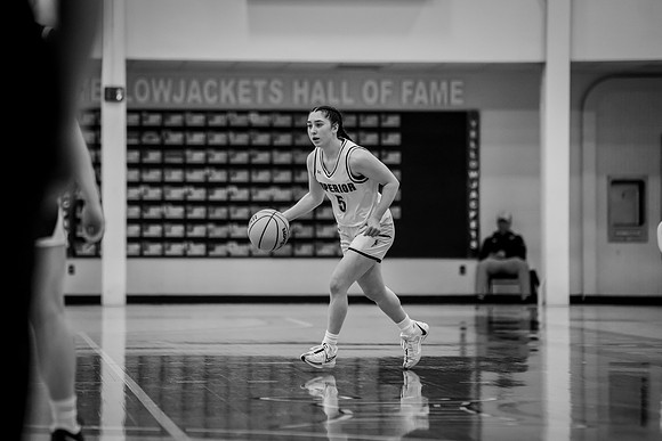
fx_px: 3727
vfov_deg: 6.8
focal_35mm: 203
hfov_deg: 10.1
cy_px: 216
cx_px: 322
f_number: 2.8
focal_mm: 150
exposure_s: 1/640
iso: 1600
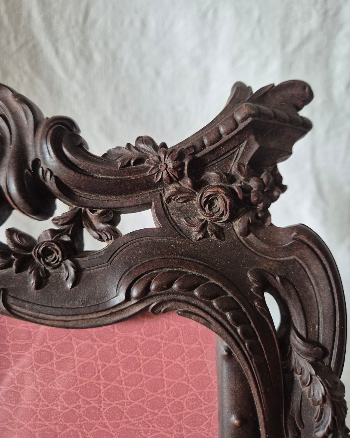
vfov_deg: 70.2
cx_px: 175
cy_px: 208
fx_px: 311
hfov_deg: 58.8
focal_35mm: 24
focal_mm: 5.4
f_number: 1.8
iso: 640
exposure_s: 1/100
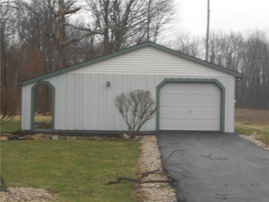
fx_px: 629
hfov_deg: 24.1
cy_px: 101
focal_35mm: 81
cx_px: 134
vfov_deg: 18.2
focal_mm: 14.5
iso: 80
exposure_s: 1/40
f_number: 6.6
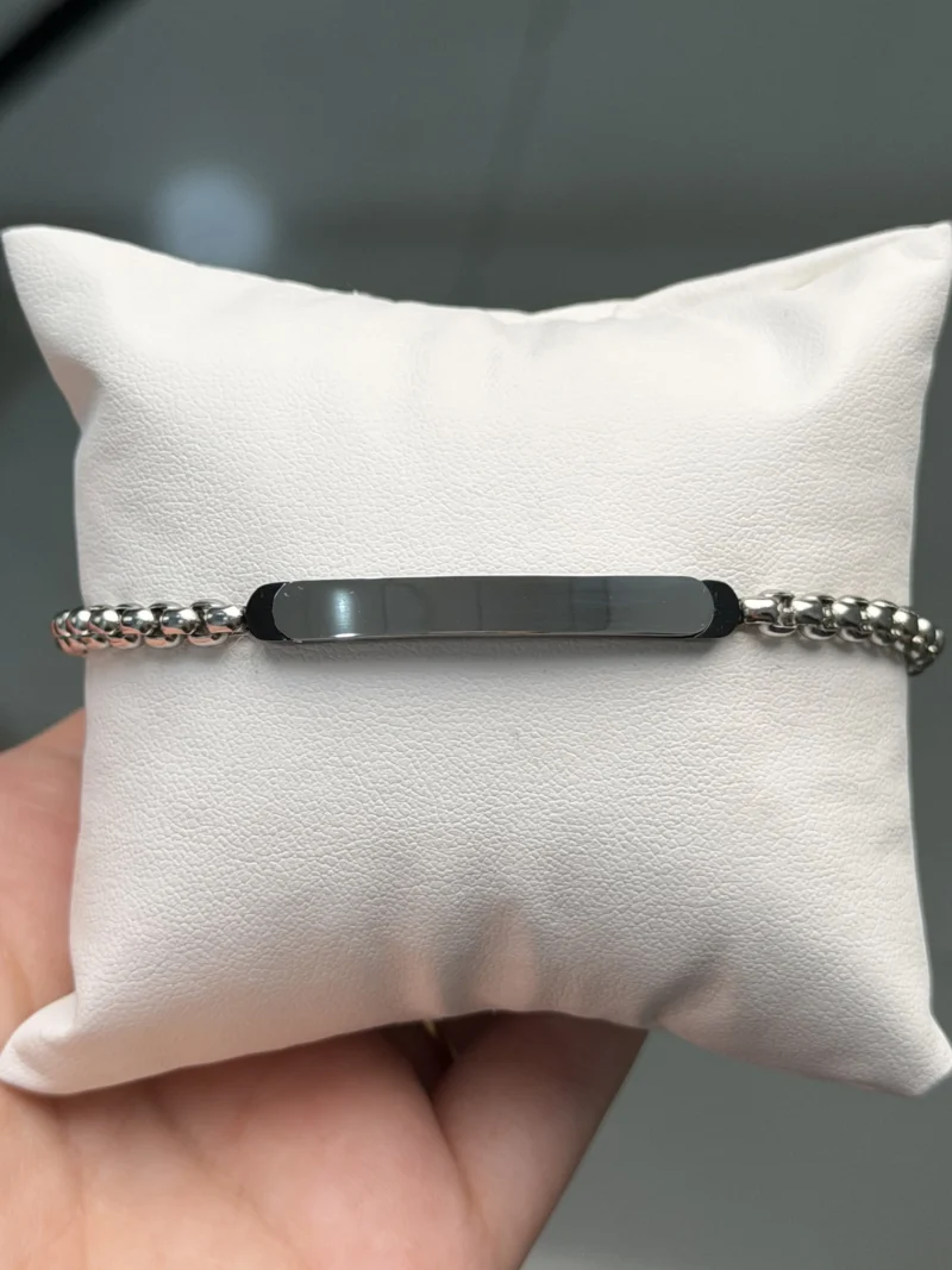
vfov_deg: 39.7
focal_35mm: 48
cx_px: 476
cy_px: 635
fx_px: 1760
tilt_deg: -70.6
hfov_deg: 30.3
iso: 80
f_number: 1.78
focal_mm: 6.76
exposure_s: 1/786
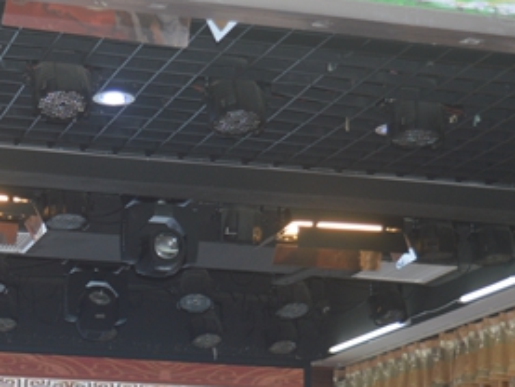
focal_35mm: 112
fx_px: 1673
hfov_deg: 17.2
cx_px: 30
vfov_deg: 13.0
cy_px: 410
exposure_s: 1/125
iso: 250
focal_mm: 27
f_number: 4
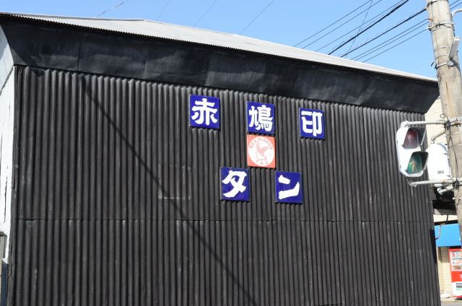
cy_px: 153
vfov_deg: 28.8
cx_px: 231
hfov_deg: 42.4
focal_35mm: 46
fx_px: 596
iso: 400
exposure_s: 1/400
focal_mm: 31
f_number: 10
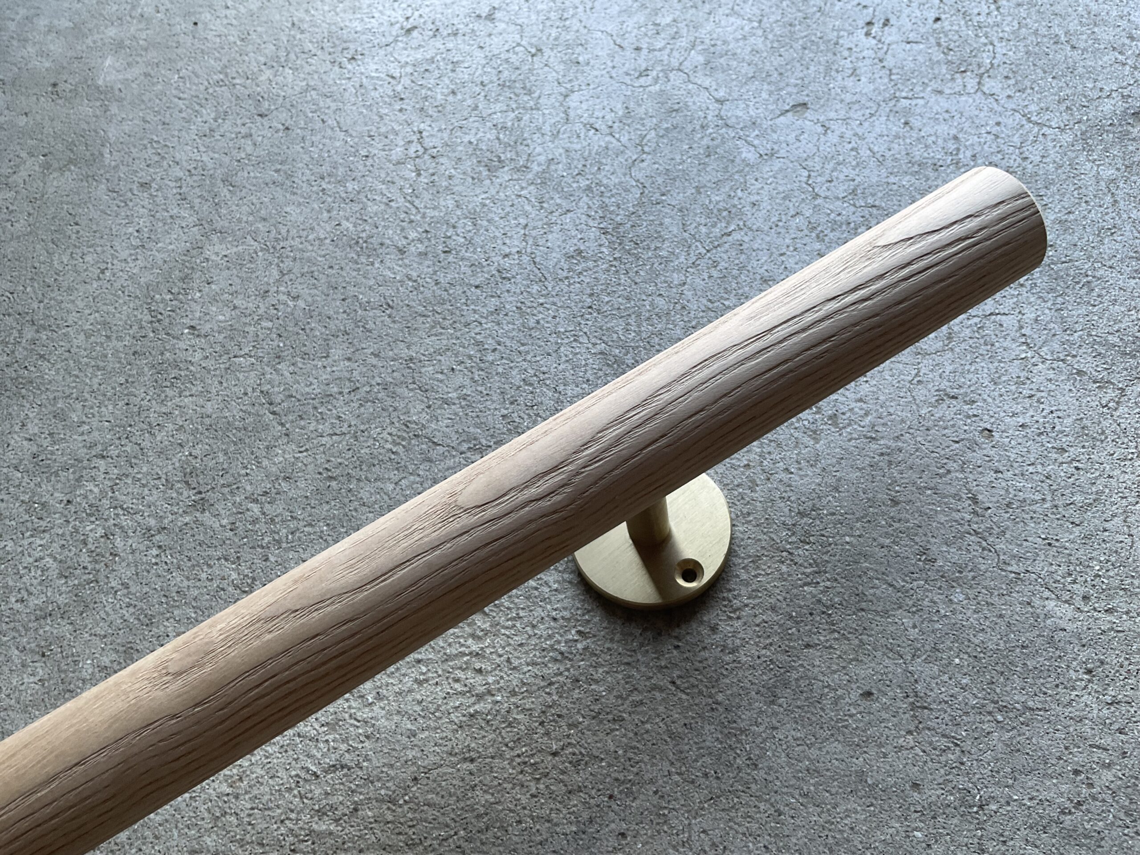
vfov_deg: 48.2
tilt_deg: -58.1
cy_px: 428
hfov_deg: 61.7
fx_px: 955
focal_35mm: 29
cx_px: 570
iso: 50
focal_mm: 3
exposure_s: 1/122
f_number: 1.8
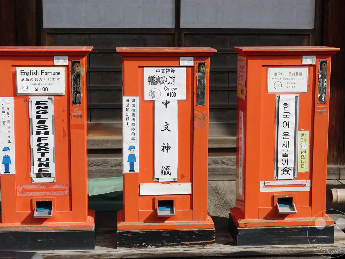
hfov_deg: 30.7
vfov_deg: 23.3
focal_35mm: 63
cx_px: 164
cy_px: 130
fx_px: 628
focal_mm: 21.32
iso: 100
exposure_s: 1/800
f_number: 4
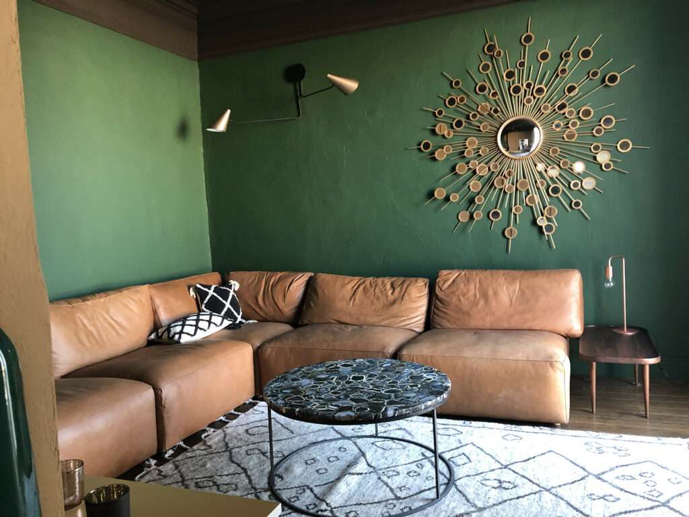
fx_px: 557
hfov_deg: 63.4
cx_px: 344
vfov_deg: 49.7
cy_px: 258
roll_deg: +3.5
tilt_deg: -2.7
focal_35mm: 28
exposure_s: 1/17
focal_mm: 4
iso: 80
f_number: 1.8
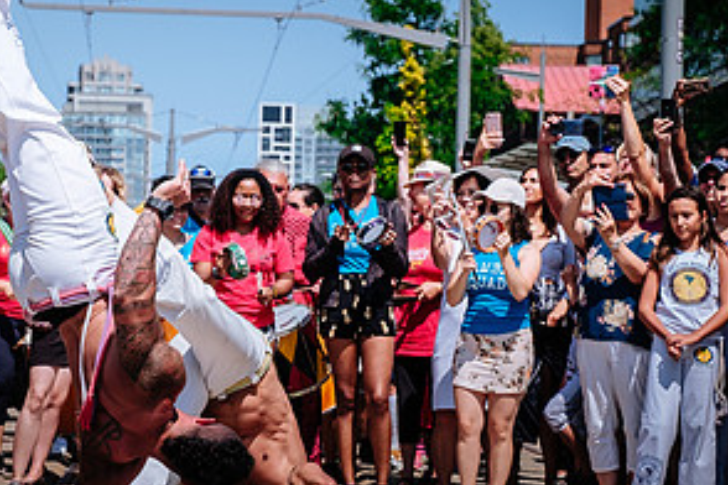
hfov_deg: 15.7
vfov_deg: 10.5
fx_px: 2629
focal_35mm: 130
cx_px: 188
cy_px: 251
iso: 250
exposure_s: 1/2000
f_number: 4
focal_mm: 44.1
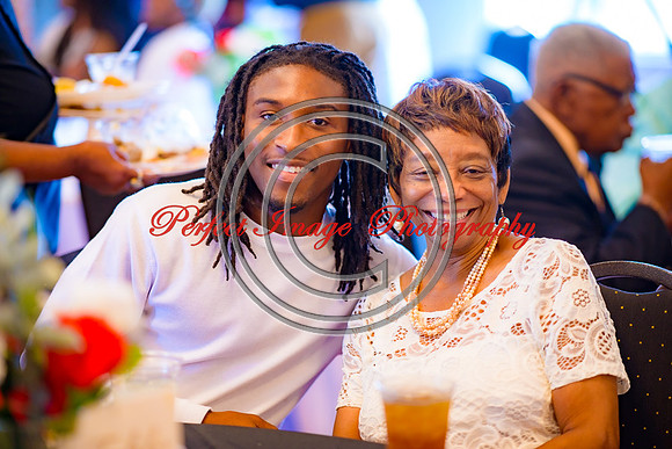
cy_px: 224
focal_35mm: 105
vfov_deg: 13.0
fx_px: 1960
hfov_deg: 19.5
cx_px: 336
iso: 640
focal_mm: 105
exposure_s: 1/125
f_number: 1.8
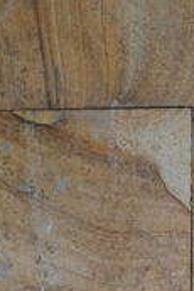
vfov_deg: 7.1
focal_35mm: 279
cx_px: -386
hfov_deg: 4.7
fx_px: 2251
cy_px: 594
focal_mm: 26.5
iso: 320
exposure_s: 1/200
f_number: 3.2
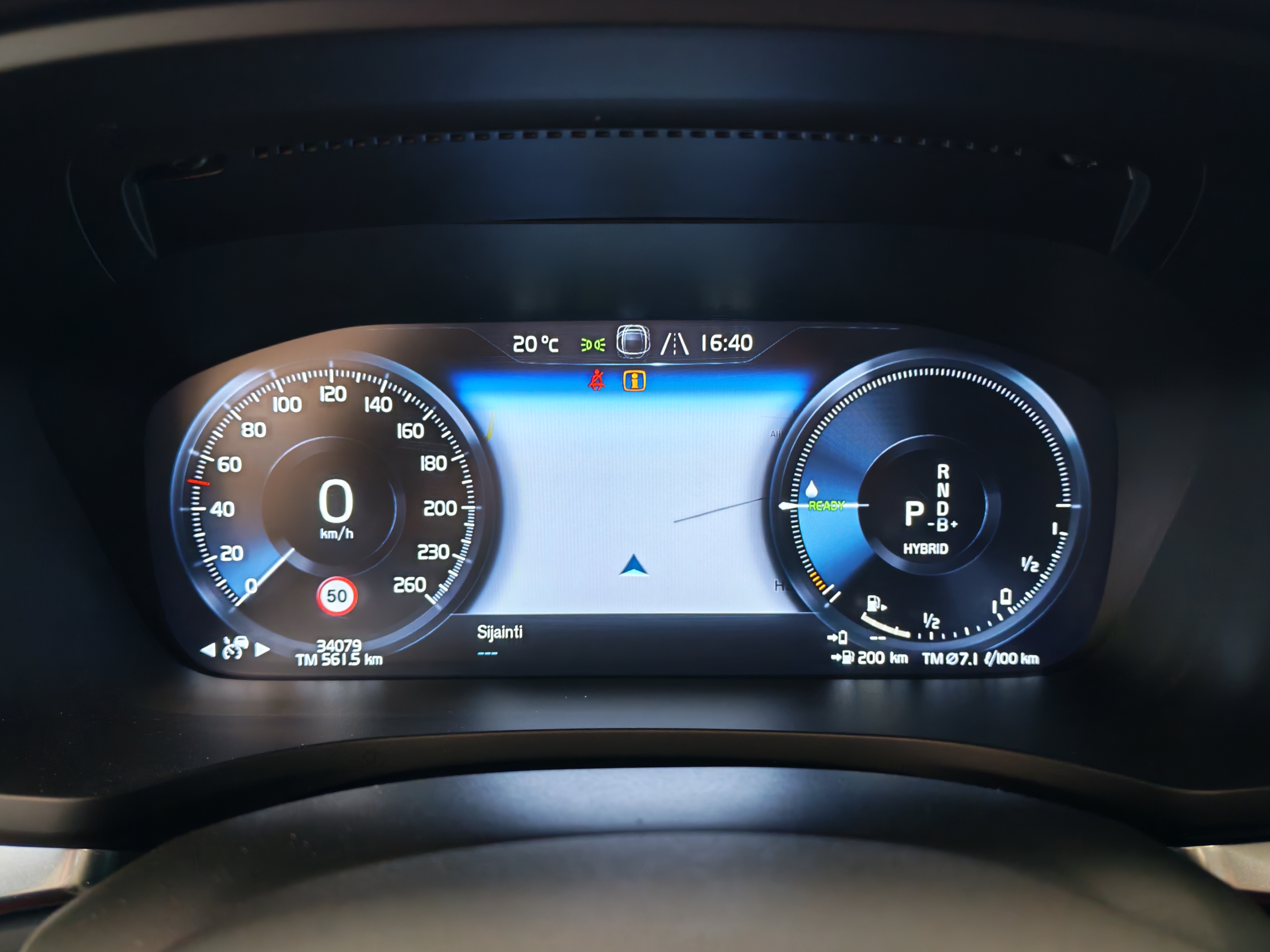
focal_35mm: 32
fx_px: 1174
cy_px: 476
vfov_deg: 44.2
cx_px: 635
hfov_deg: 56.8
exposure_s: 1/100
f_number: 1.9
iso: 500
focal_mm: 6.12
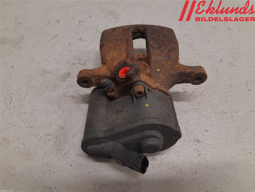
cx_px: 128
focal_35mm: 26
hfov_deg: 67.3
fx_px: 192
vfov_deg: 53.1
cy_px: 96
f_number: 1.7
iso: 125
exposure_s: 1/50
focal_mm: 3.93
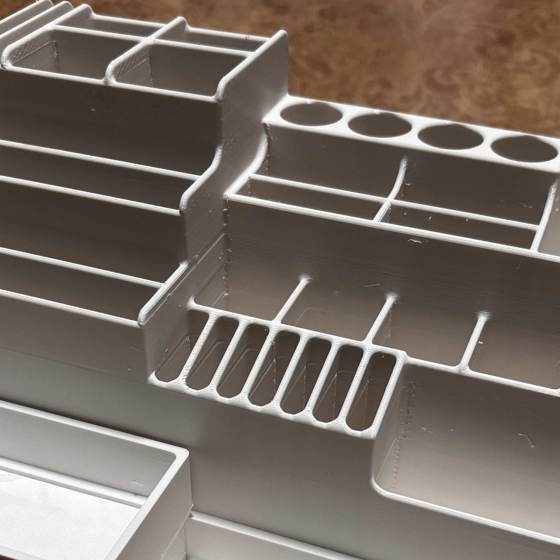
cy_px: 431
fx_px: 952
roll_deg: -1.0
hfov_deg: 32.8
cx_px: 278
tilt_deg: -40.3
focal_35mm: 52
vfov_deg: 32.1
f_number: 1.6
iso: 250
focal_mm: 5.96
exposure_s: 1/60
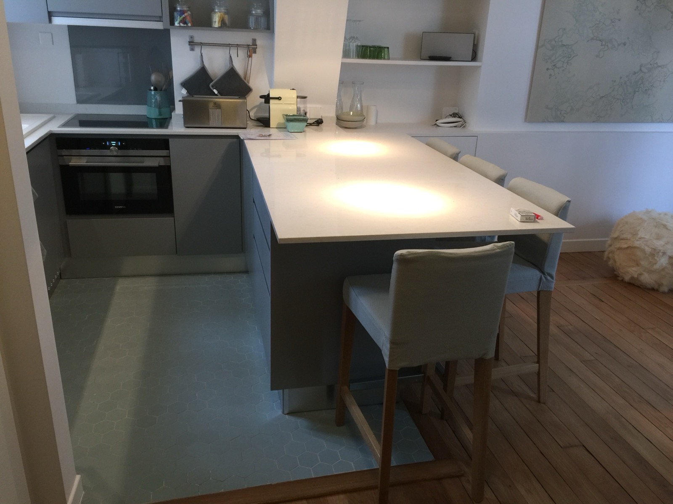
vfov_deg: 48.2
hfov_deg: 61.7
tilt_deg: -20.5
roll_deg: -1.3
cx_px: 336
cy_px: 252
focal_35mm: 29
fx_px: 564
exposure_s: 1/17
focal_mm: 4.15
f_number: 2.2
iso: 50
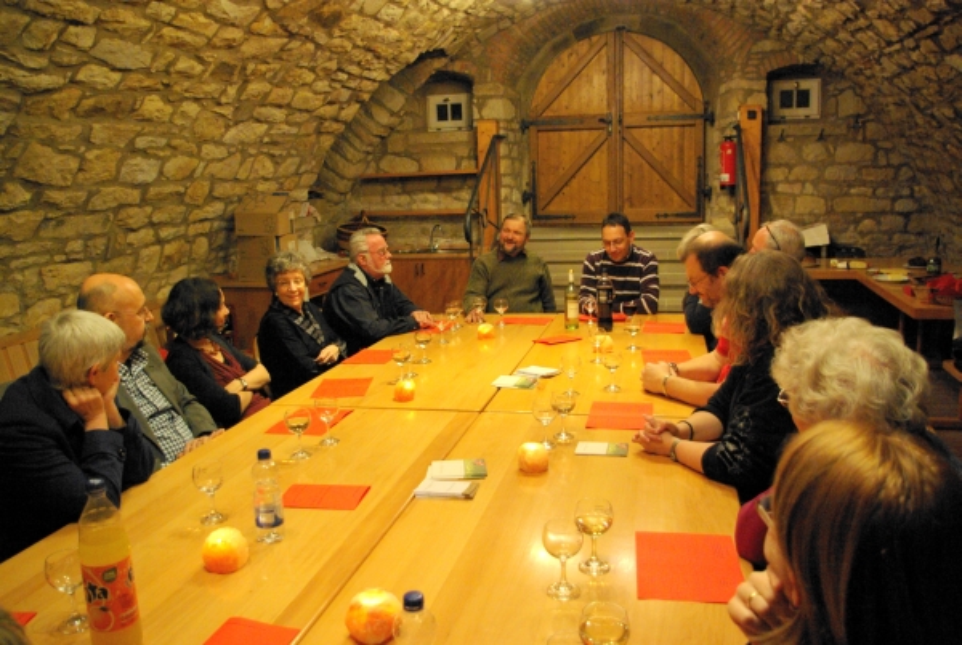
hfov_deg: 61.9
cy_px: 322
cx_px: 481
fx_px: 803
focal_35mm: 30
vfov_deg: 43.7
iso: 1600
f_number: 4
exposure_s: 1/45
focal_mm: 20
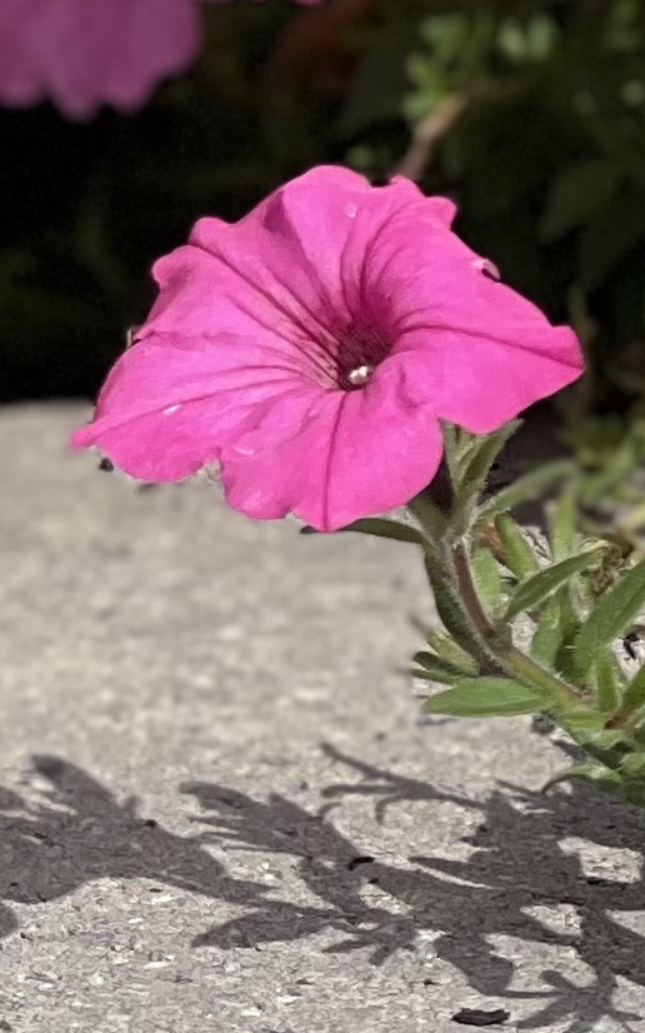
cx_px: -1100
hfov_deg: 4.7
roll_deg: +2.8
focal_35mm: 269
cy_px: 389
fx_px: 7568
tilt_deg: -16.0
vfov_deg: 7.8
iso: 32
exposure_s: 1/2817
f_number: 2
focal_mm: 6
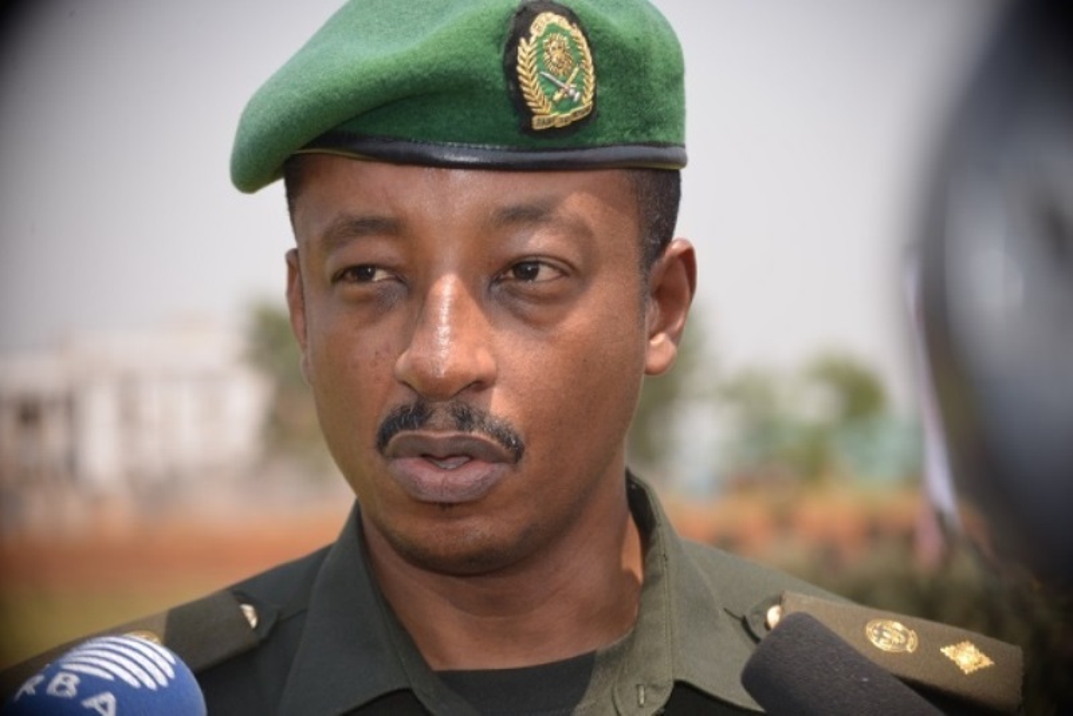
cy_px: 358
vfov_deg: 12.5
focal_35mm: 110
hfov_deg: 18.6
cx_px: 536
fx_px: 3280
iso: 100
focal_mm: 110
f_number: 7.1
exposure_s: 1/200
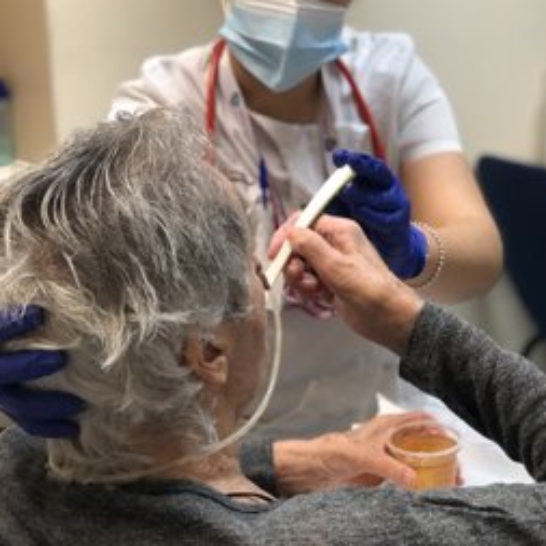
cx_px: 272
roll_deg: +2.1
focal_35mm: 69
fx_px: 1231
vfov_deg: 24.9
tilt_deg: -10.8
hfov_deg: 25.0
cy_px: 195
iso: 100
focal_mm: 6.6
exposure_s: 1/33
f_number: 2.8
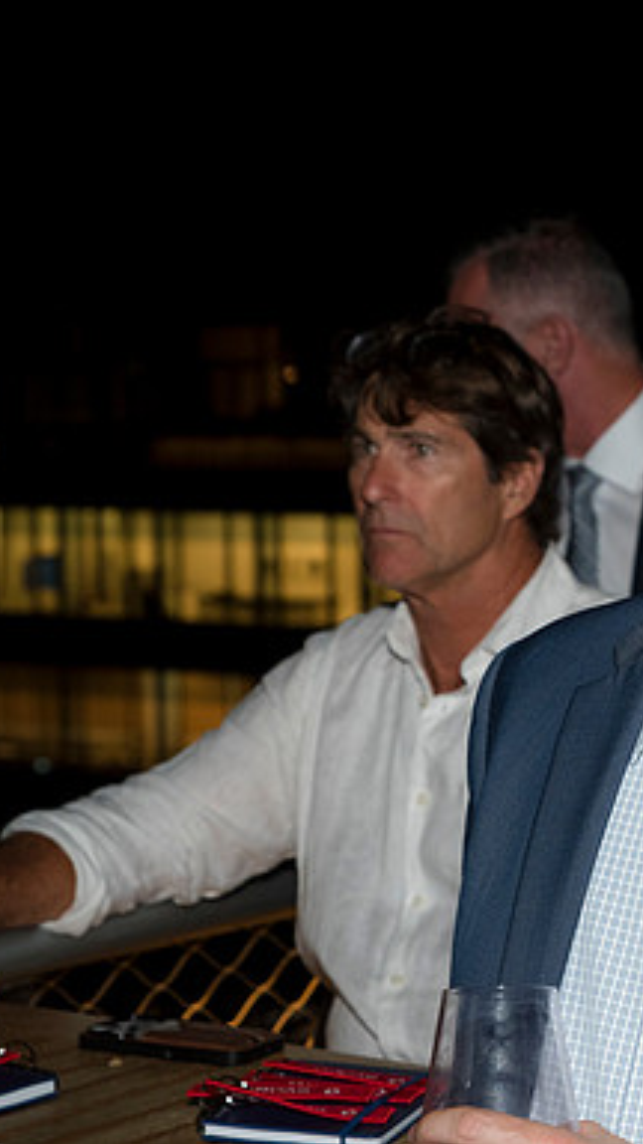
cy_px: 571
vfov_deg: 21.8
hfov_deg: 12.1
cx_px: 750
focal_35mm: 98
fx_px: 2970
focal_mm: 62
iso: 1250
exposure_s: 1/125
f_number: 5.6
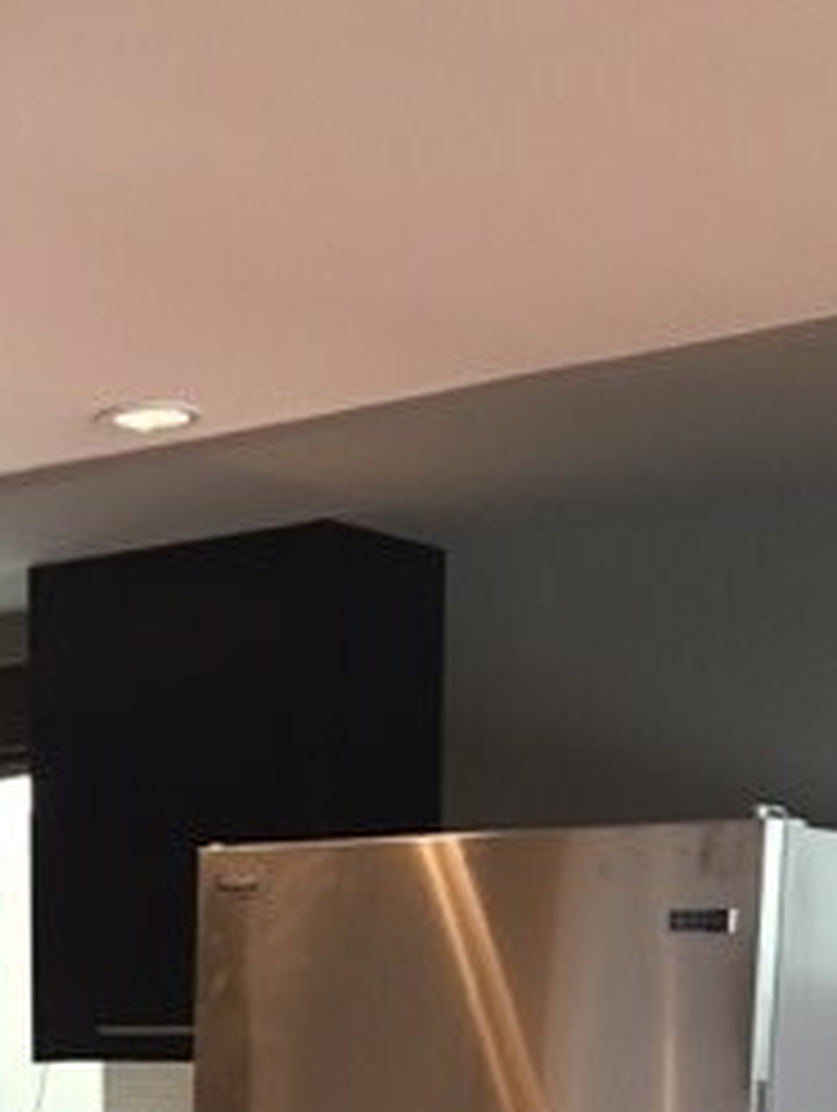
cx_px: -14
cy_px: 1324
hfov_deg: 19.1
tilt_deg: -9.1
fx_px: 2412
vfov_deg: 23.7
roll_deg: -0.7
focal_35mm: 75
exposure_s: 1/30
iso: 125
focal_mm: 4.15
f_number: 2.2
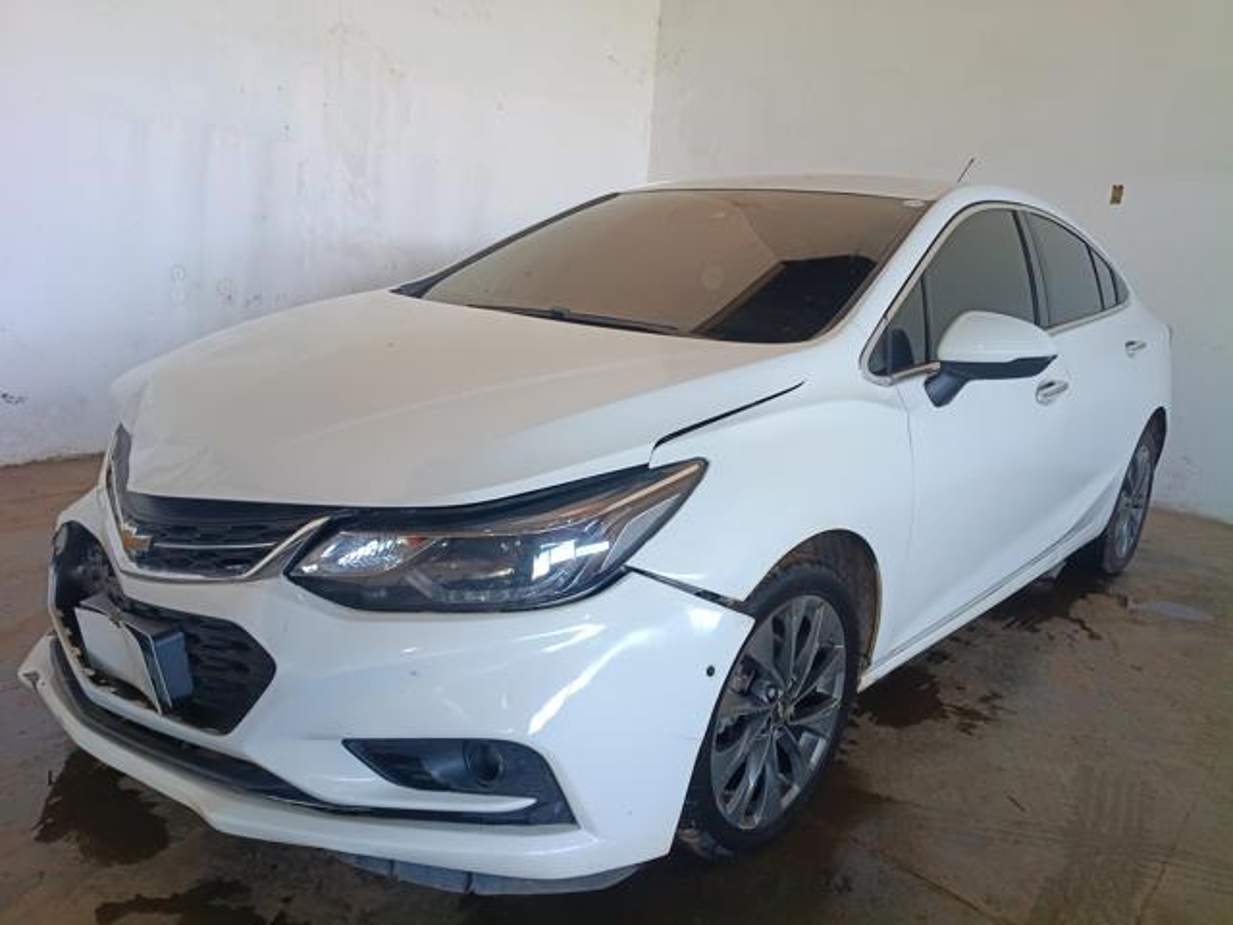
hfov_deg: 67.3
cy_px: 462
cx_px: 616
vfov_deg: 53.1
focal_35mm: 26
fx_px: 926
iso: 357
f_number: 1.8
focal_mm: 4.81
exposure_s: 1/60.1
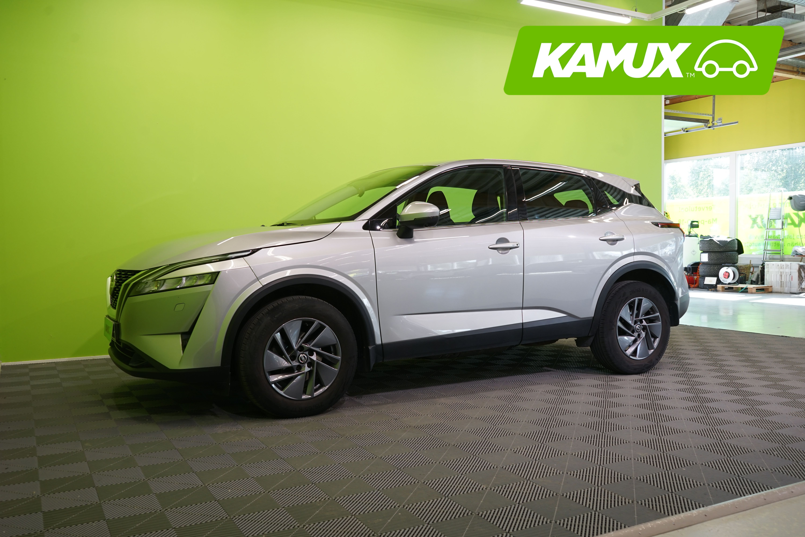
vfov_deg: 42.3
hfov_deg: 60.3
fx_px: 693
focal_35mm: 31
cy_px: 268
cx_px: 402
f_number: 6.3
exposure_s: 1/30
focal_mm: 31
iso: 400
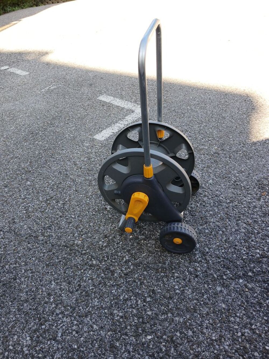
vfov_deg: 65.3
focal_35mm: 27
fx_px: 280
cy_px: 180
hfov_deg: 51.4
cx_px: 134
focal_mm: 3.98
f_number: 1.8
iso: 25
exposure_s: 1/100
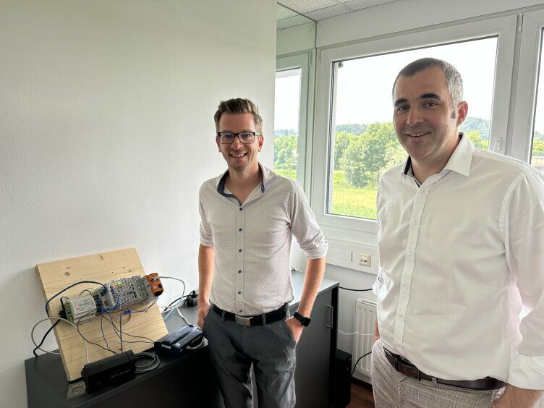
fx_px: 377
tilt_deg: -7.3
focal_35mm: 24
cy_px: 204
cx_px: 272
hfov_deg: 71.6
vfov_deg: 56.8
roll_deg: -1.2
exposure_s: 1/296
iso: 80
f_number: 1.78
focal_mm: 6.86
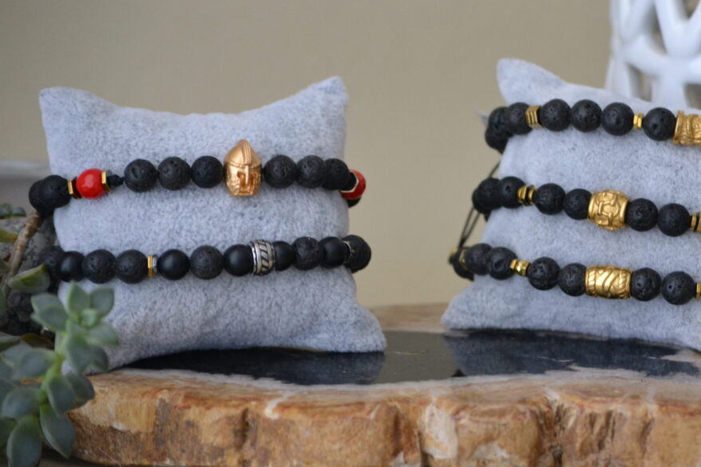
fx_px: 3381
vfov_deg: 7.9
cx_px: 453
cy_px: 218
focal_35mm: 174
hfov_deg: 11.8
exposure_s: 1/125
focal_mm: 85
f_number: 4.2
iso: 1100
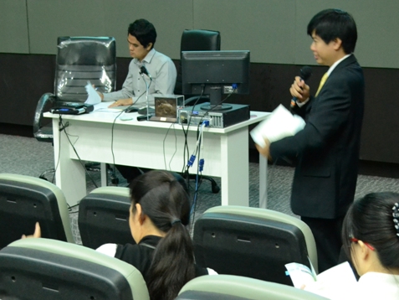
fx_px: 784
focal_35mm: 68
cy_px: 154
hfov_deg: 28.5
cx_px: 176
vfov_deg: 21.6
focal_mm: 30
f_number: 4.5
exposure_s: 1/20
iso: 3200
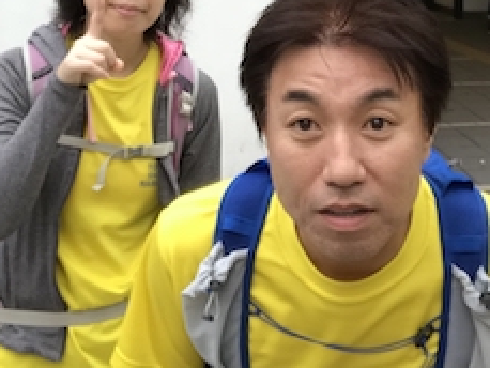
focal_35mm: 84
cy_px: -97
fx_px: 1190
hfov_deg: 23.2
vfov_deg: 16.7
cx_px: 285
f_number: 2.2
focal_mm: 2.87
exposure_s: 1/99
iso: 32
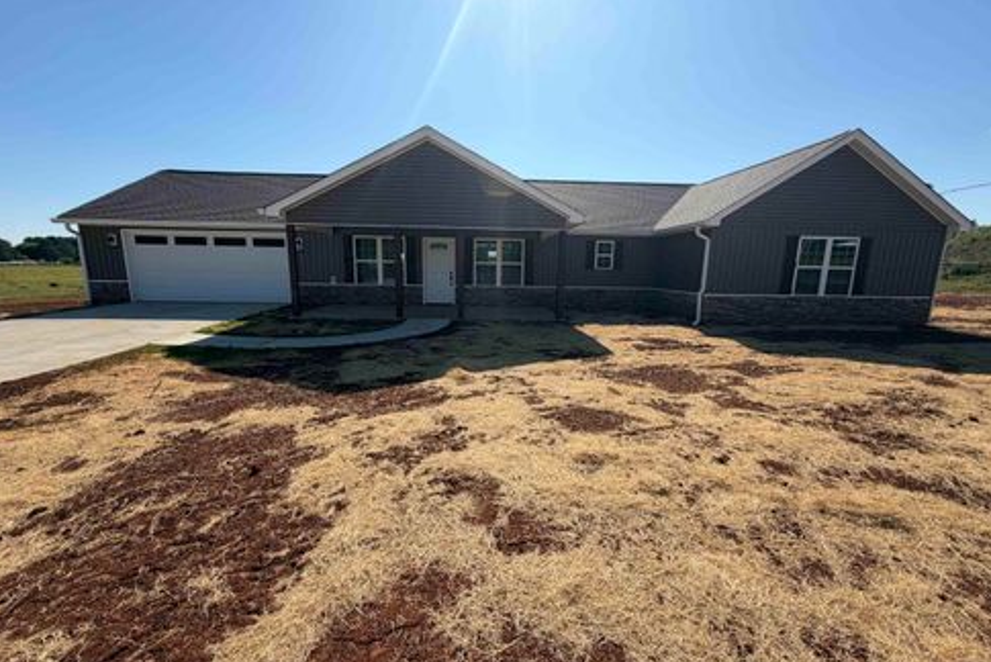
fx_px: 413
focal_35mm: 15
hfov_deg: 100.4
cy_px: 344
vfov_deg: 77.4
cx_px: 492
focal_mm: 2.22
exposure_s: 1/1087
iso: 20
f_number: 2.2
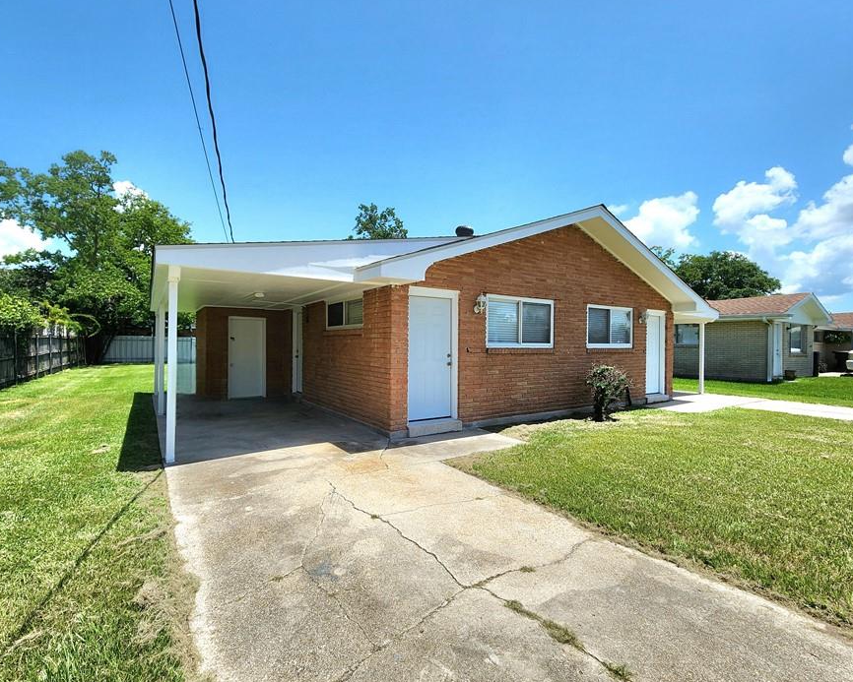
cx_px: 426
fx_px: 379
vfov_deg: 84.0
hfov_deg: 96.8
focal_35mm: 15
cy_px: 340
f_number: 2.2
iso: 50
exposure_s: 1/2000
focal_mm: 2.2
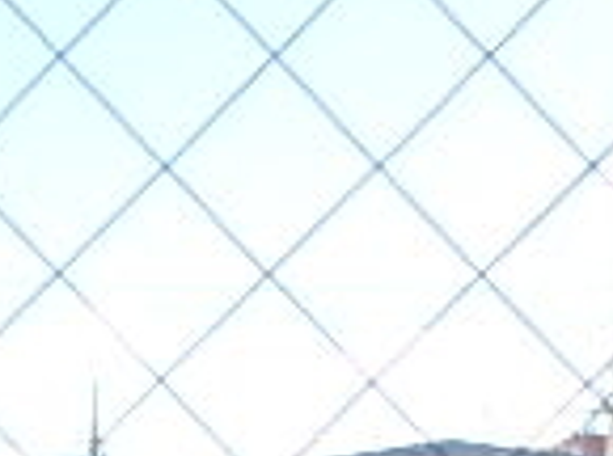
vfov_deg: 13.6
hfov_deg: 20.6
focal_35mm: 93
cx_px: 42
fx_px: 1643
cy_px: 899
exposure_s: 1/250
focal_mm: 3.7
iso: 125
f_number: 3.5
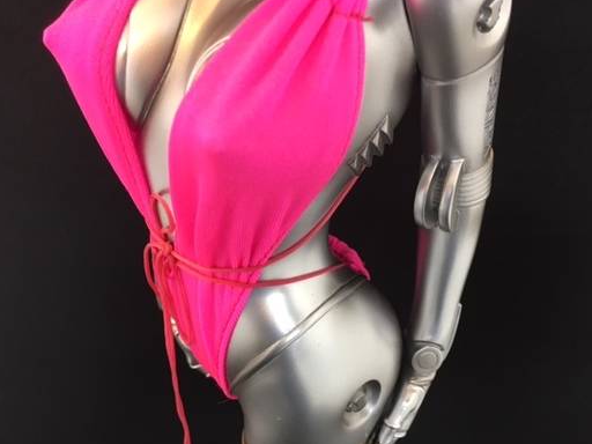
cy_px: 249
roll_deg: -1.4
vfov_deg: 41.7
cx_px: 305
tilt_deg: -39.1
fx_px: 581
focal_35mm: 34
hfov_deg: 53.9
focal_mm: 4.15
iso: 160
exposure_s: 1/30
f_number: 2.2
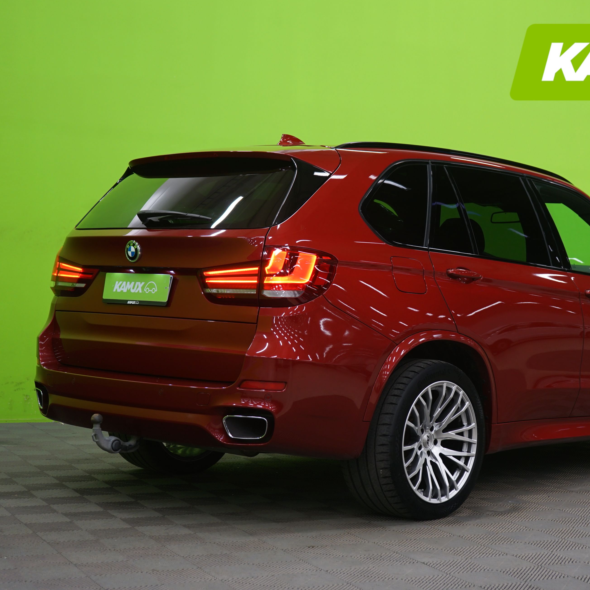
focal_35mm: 63
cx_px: 399
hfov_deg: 27.1
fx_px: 1215
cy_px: 293
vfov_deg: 27.3
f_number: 5
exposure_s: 1/8
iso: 400
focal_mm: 49
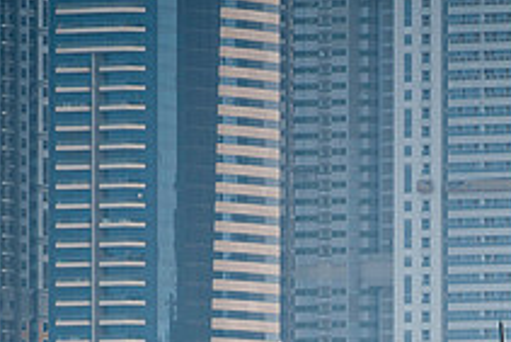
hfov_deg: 2.0
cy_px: 493
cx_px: 478
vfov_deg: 1.3
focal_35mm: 1034
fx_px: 14687
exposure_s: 1/2000
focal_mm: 350
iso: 250
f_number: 4
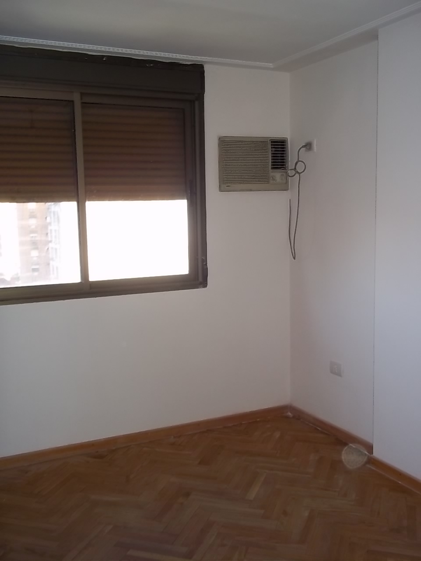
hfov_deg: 39.7
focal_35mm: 36
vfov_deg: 51.4
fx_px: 584
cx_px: 210
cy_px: 280
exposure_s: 1/60
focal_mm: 6.5
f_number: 3.1
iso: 100
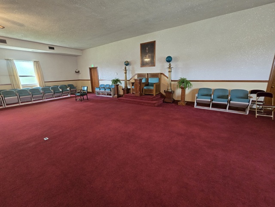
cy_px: 104
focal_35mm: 13
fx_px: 103
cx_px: 138
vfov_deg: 89.9
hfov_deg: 106.2
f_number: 2.2
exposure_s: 1/60
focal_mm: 2.2
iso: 500
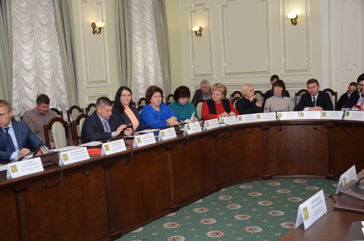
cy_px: 120
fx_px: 424
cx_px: 182
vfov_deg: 31.8
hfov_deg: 46.5
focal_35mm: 42
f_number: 4
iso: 800
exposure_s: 1/250
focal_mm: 28
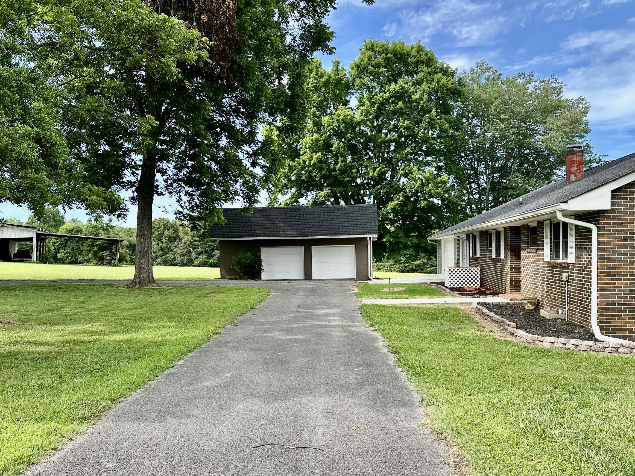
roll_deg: +0.4
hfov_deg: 58.3
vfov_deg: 45.3
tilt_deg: -2.8
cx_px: 339
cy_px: 276
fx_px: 569
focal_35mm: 31
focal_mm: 6.86
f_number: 1.78
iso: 80
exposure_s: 1/1256
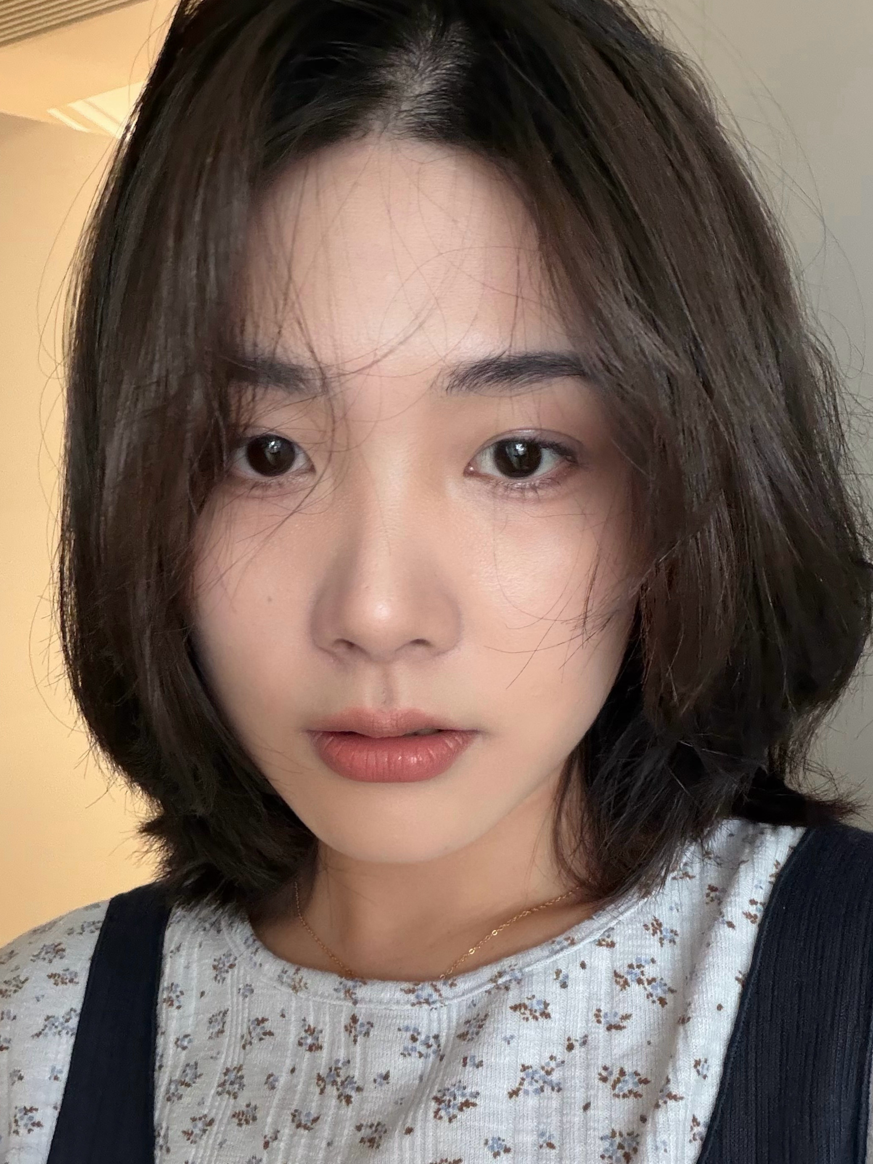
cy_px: 582
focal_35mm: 29
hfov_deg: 48.2
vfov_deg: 61.7
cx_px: 441
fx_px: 975
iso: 125
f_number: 1.5
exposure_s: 1/60
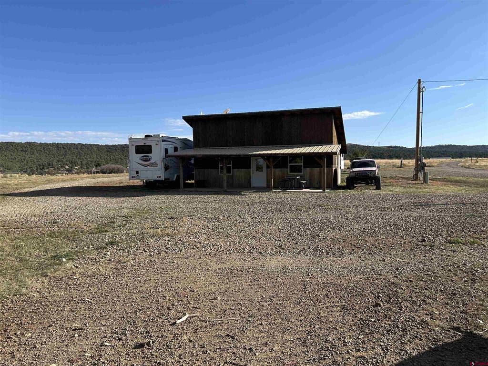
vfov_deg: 53.1
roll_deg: +1.4
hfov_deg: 67.3
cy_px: 183
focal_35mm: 26
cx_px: 244
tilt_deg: -3.3
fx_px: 367
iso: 50
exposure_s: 1/3356
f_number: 1.5
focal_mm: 5.7
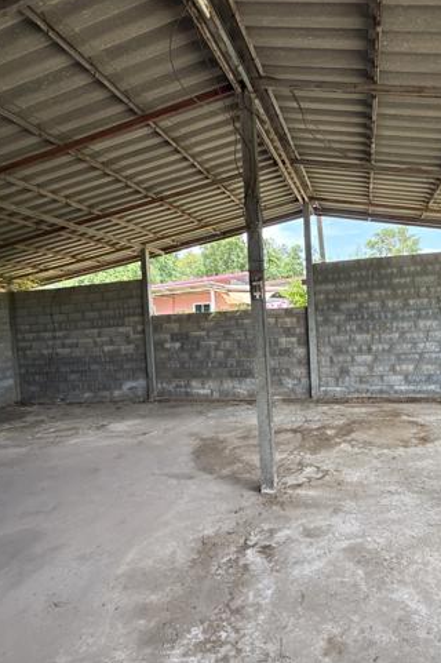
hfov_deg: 60.5
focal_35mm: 20
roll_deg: +2.3
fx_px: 368
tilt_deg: -0.9
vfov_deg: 84.0
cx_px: 292
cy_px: 325
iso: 64
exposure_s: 1/182
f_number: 2.2
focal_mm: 2.22
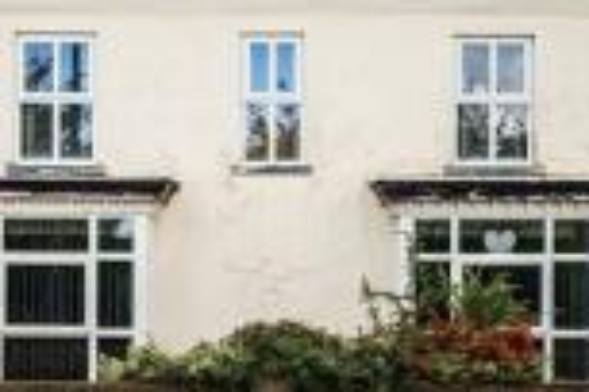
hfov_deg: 26.0
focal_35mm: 78
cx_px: 300
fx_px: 1276
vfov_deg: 17.4
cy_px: 267
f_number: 6.3
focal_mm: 17
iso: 400
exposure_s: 1/1000
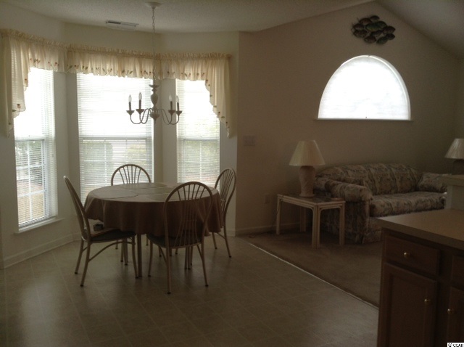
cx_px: 232
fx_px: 442
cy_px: 174
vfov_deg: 42.8
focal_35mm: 33
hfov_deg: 55.4
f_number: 2.4
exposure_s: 1/24
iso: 32
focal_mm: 3.3
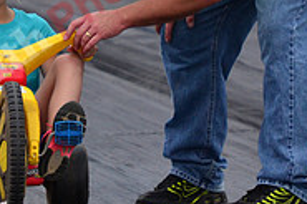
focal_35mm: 845
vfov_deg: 1.6
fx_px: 7199
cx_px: 78
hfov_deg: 2.4
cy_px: 23
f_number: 6.3
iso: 1000
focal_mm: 180
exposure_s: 1/2500
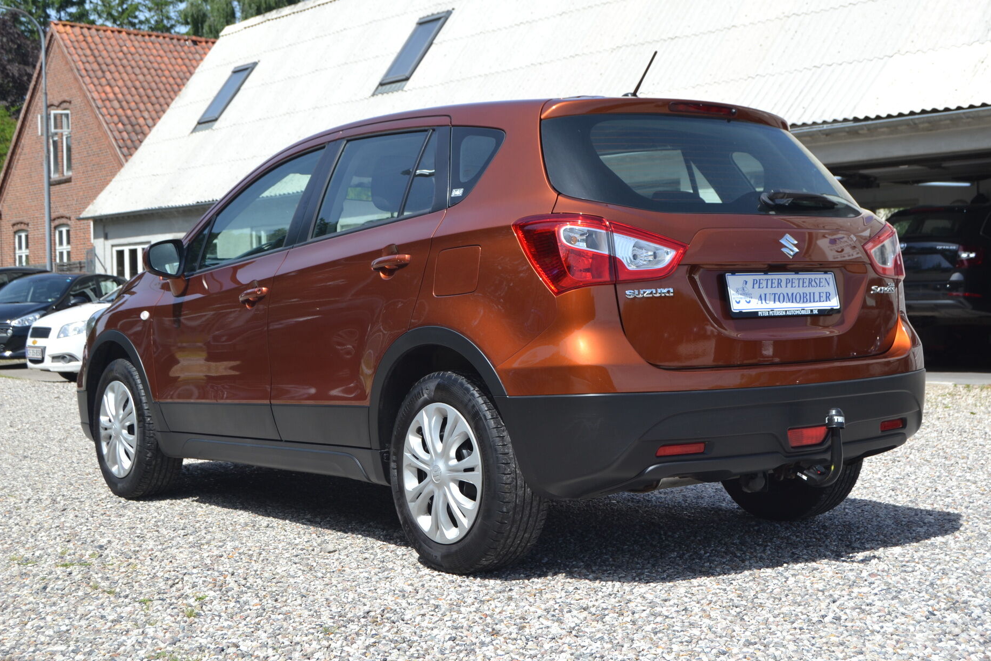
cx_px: 514
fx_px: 1376
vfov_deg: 27.0
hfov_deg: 39.6
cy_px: 323
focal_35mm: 50
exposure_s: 1/250
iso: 100
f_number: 8
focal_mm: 32
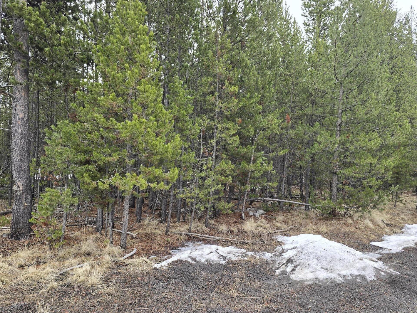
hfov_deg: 71.6
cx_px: 203
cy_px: 162
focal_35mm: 24
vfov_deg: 56.8
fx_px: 289
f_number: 1.7
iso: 20
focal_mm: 6.3
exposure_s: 1/180
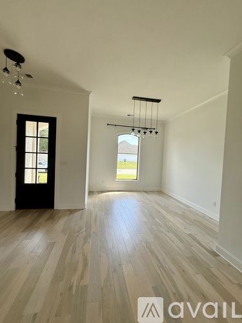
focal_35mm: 14
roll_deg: -3.4
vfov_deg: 102.1
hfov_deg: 85.7
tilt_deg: -1.7
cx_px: 121
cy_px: 162
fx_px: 130
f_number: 2.2
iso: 64
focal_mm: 2.22
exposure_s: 1/244
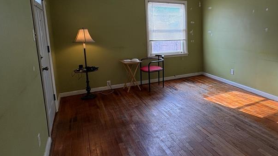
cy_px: 57
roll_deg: +1.5
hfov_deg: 68.8
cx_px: 196
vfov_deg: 44.0
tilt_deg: -8.1
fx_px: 192
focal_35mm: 26
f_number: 2.2
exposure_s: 1/131
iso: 100
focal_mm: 2.22
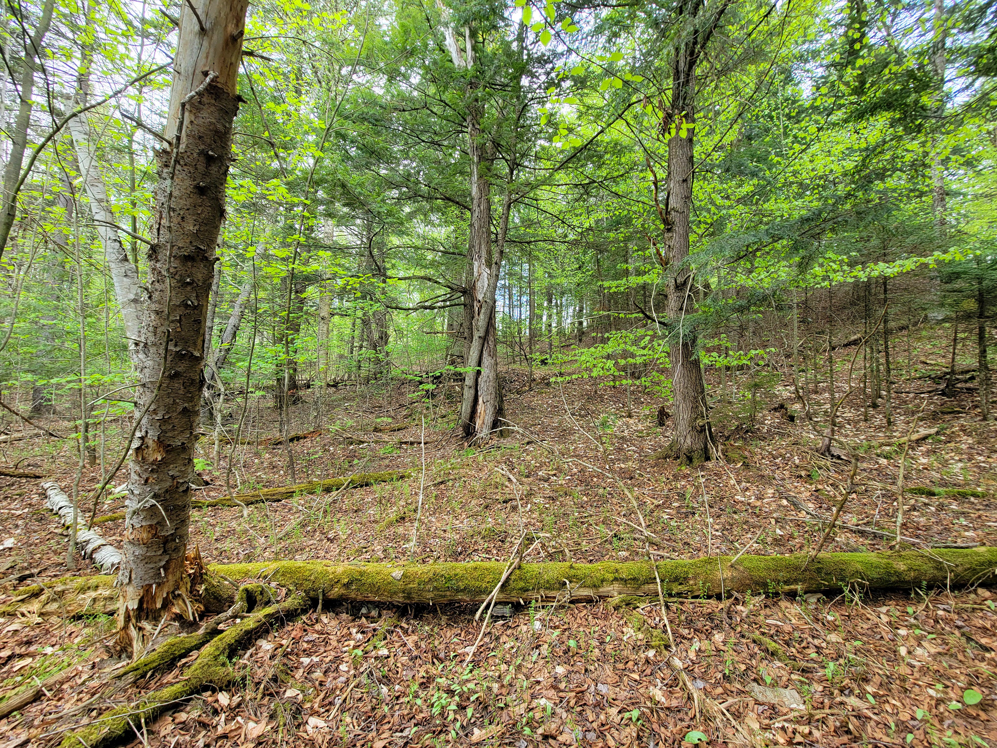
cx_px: 498
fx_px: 374
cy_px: 374
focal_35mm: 13
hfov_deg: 106.2
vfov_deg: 89.9
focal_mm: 2.2
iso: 50
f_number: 2.2
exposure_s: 1/60
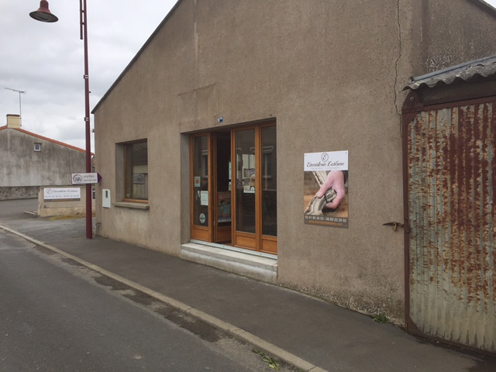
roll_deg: +1.3
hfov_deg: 61.7
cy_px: 186
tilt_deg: +0.1
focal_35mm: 29
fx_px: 416
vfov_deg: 48.2
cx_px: 248
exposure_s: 1/311
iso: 32
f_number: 2.2
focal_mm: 4.15
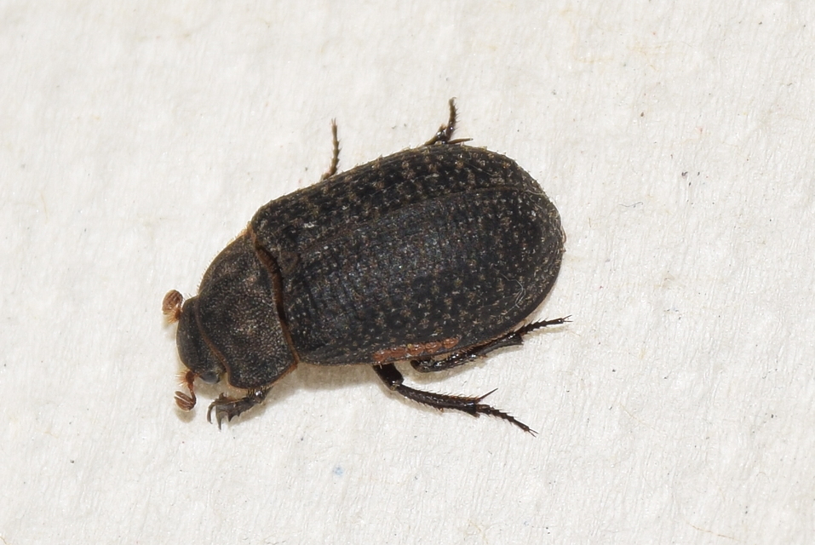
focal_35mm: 210
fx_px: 4758
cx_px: 408
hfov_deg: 9.8
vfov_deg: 6.6
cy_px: 272
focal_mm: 140
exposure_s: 1/160
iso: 100
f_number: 11
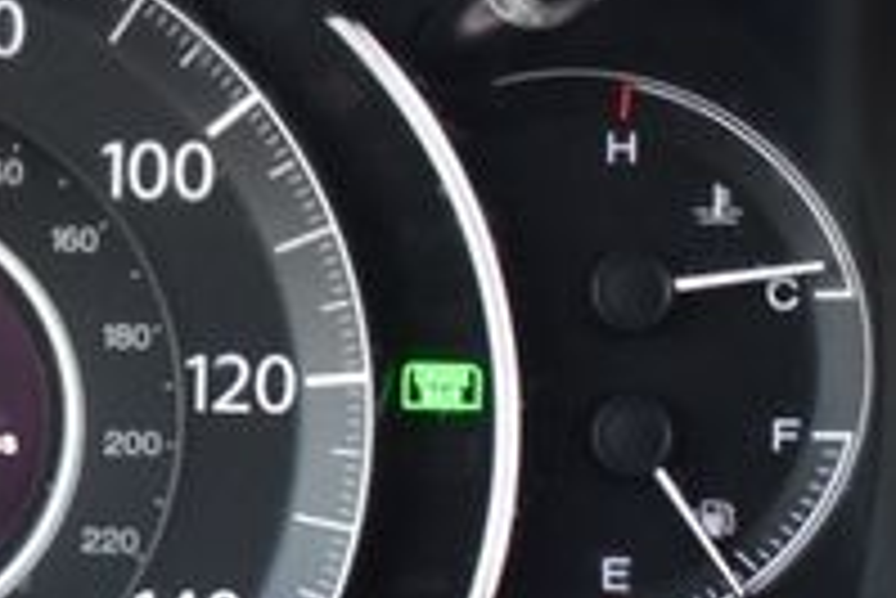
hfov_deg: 14.9
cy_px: 346
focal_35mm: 135
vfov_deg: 10.2
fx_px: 3362
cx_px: -50
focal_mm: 28
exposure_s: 1/15
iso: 800
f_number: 6.3
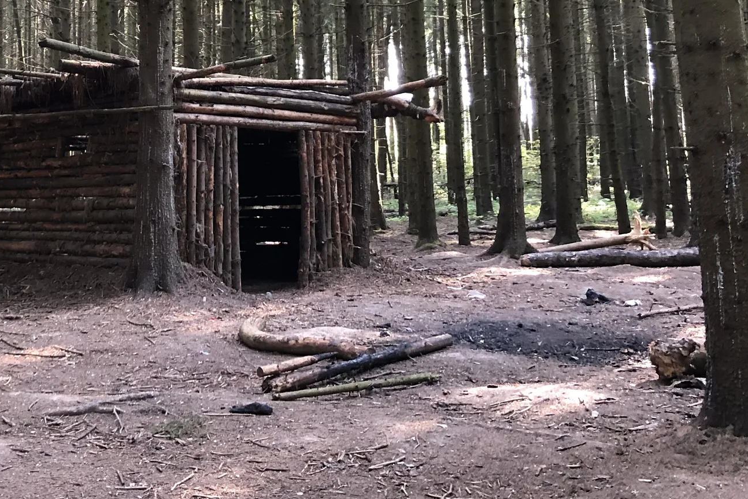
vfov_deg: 24.0
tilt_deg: +9.5
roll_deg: +0.2
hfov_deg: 35.6
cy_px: 1
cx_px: 143
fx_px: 1122
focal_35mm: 54
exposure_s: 1/15
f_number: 1.8
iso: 50
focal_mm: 4
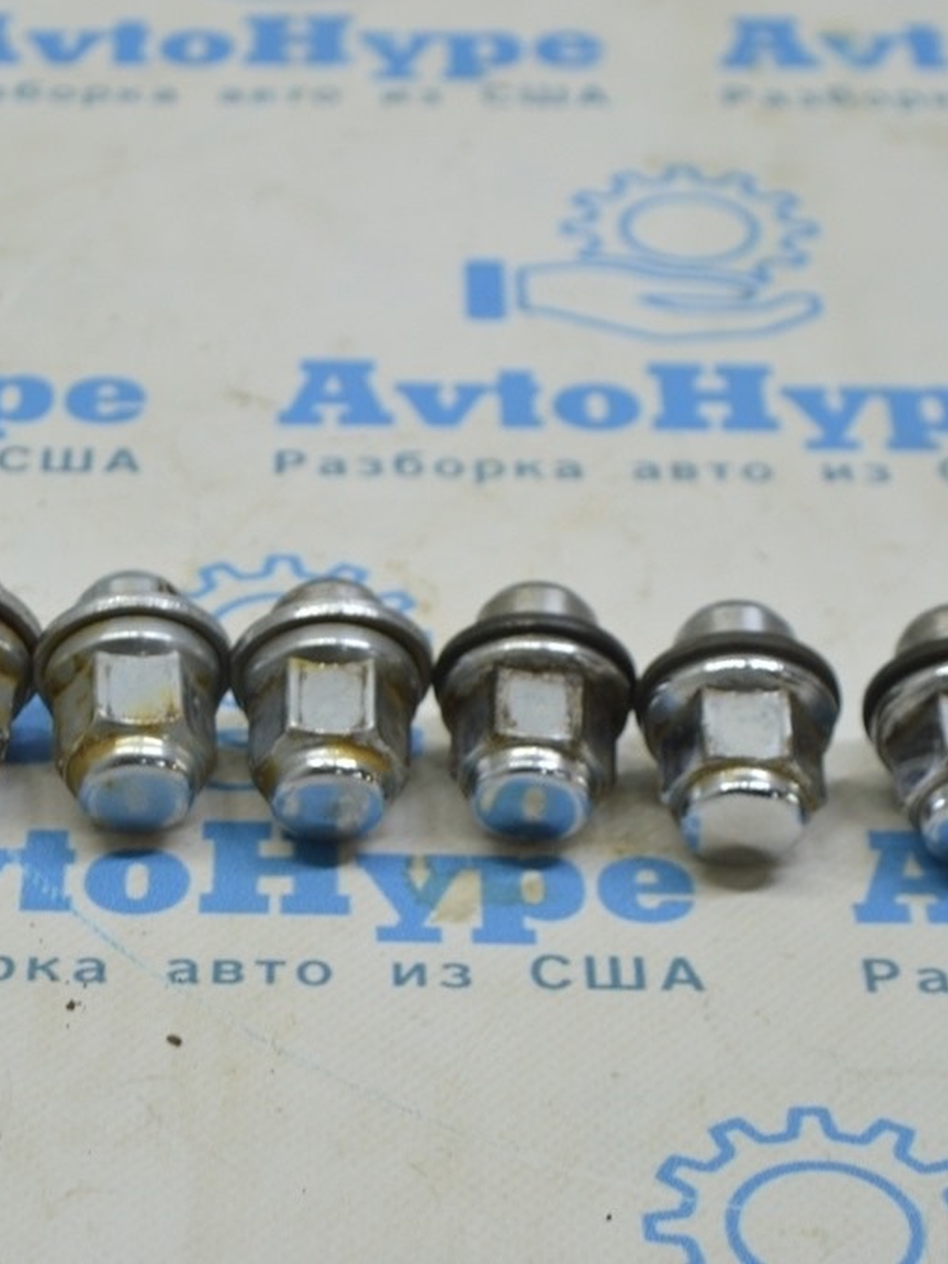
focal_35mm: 109
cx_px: 188
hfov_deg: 13.5
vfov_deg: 18.0
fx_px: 3979
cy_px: 630
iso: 400
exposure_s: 1/30
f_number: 5.6
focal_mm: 50
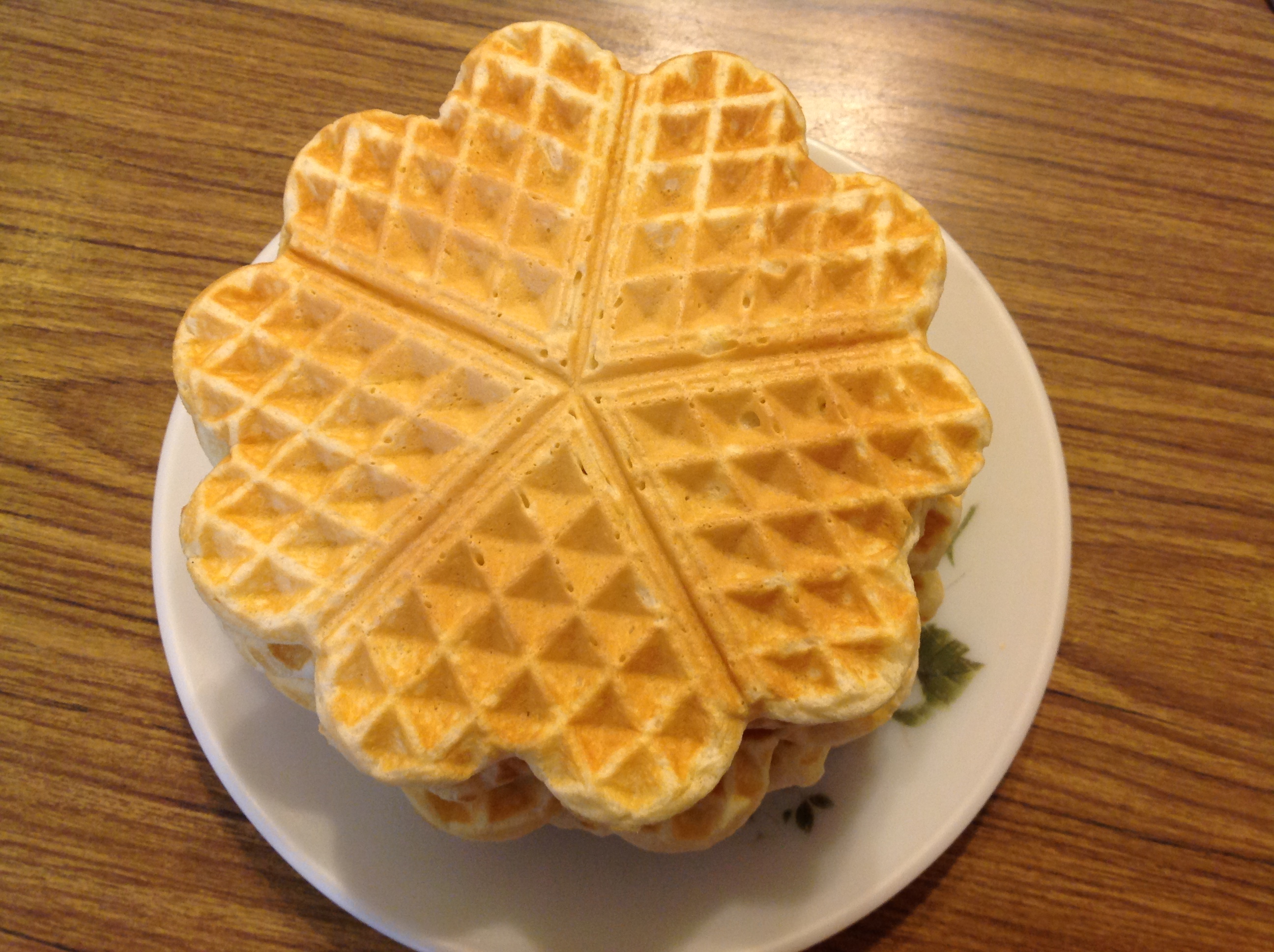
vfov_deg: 40.6
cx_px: 637
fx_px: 1286
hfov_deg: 52.7
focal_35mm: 35
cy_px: 476
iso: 125
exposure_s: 1/15
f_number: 2.4
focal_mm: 4.28
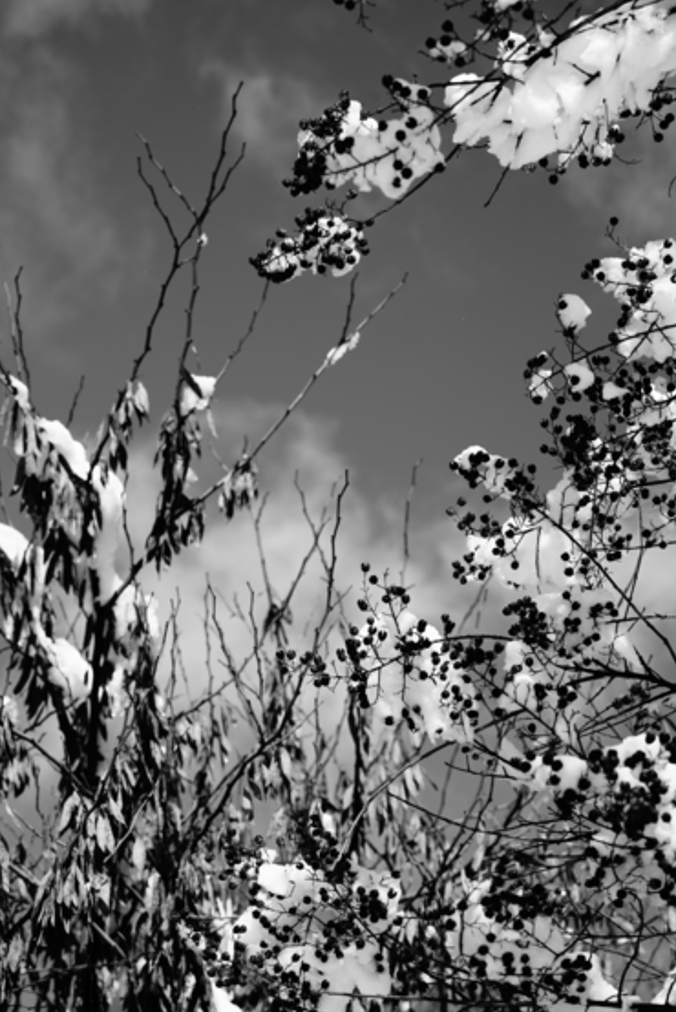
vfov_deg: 22.1
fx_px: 2588
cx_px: 316
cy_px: 501
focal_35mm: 92
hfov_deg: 14.9
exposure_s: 1/320
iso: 100
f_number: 8
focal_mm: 85
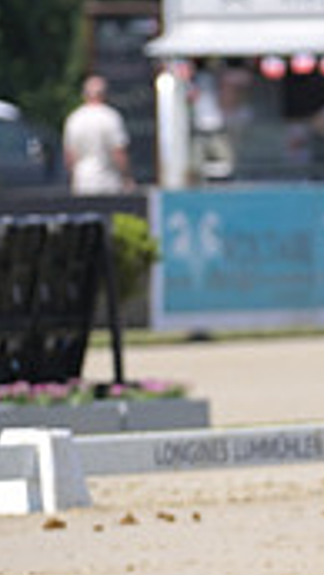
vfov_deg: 2.3
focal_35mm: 954
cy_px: 95
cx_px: 768
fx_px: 14542
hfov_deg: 1.3
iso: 320
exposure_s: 1/1250
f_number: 5
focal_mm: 270
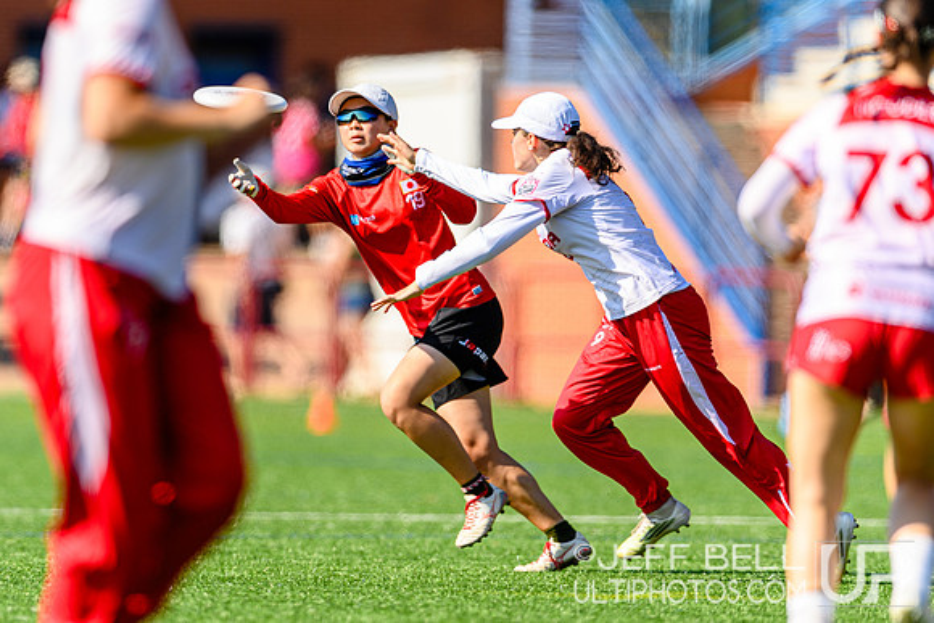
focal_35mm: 596
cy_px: 272
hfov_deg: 3.5
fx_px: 15460
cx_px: 367
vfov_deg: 2.3
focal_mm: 400
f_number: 3.2
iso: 100
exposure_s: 1/1250
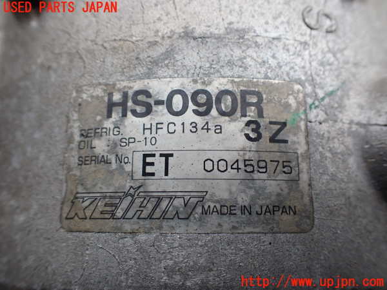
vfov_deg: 46.8
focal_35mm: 30
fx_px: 335
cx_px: 194
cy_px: 145
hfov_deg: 60.0
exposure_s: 1/125
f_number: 2.3
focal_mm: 5.4
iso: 200
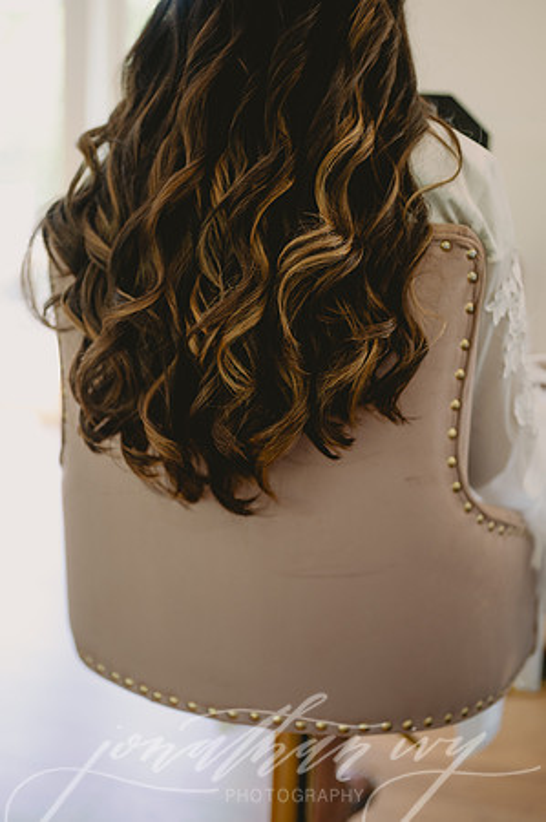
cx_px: 273
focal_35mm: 50
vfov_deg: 39.6
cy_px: 411
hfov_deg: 26.9
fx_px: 1140
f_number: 2
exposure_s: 1/160
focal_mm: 50
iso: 250
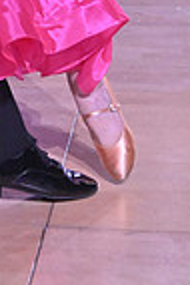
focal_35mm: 225
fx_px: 1777
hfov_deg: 6.1
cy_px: -289
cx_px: -97
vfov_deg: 8.6
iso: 4000
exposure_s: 1/400
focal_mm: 55
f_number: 5.6
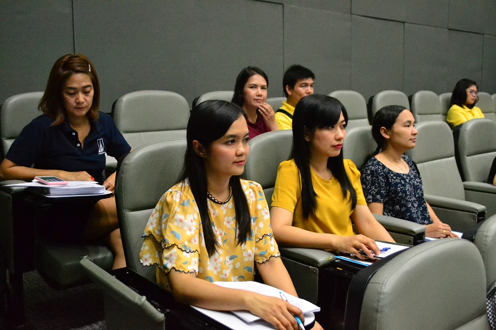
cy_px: 165
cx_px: 248
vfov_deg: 34.2
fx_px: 537
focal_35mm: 39
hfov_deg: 49.6
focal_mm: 26
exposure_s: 1/60
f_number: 4.2
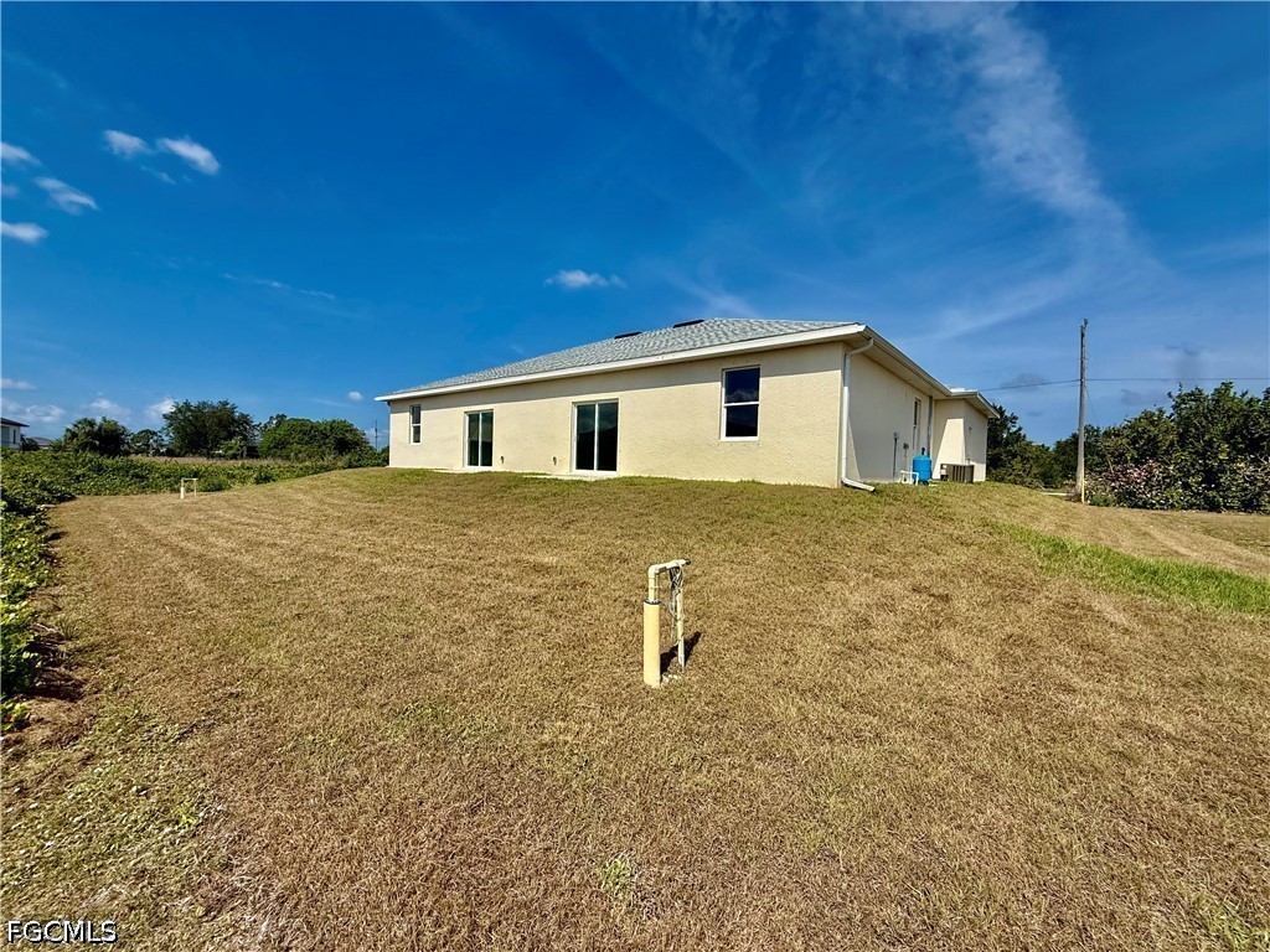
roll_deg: -2.0
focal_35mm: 14
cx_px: 635
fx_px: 514
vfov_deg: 85.7
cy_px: 476
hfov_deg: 102.1
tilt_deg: -1.0
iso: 50
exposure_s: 1/4425
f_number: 2.2
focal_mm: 2.22
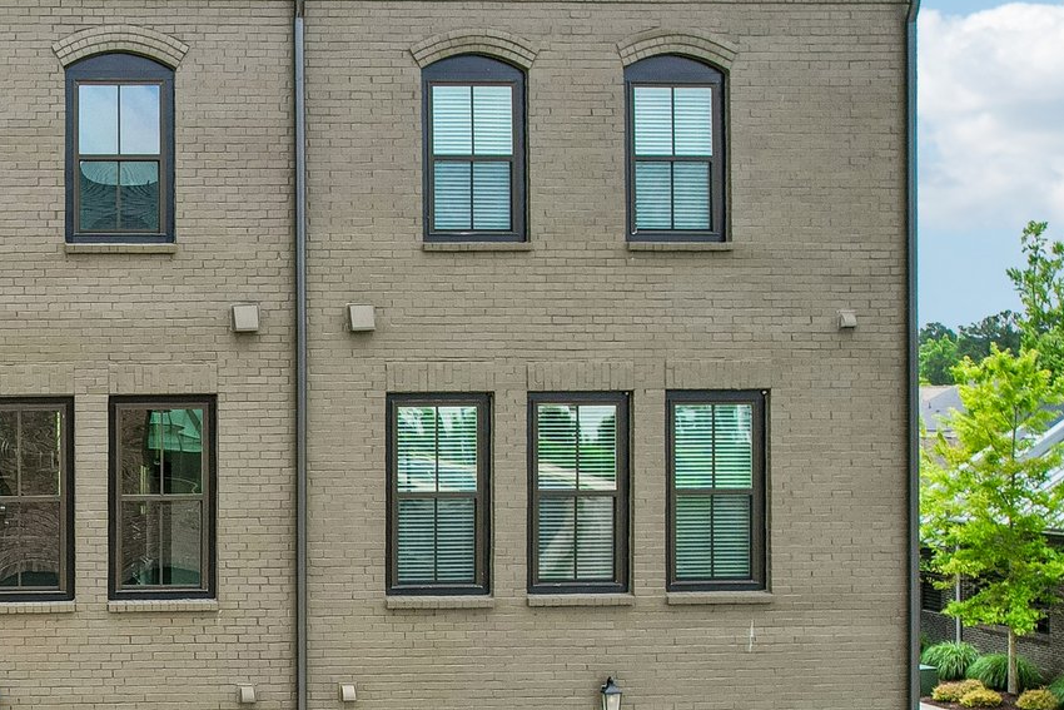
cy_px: 763
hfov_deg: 34.1
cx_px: -10
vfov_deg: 24.0
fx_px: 1567
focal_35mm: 53
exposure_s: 1/1250
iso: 100
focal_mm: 8.4
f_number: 2.8
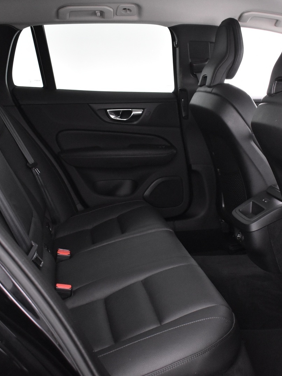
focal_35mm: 46
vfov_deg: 41.5
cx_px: 171
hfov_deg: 31.6
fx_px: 497
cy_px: 187
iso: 3200
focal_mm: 21
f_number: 3.8
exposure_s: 1/20
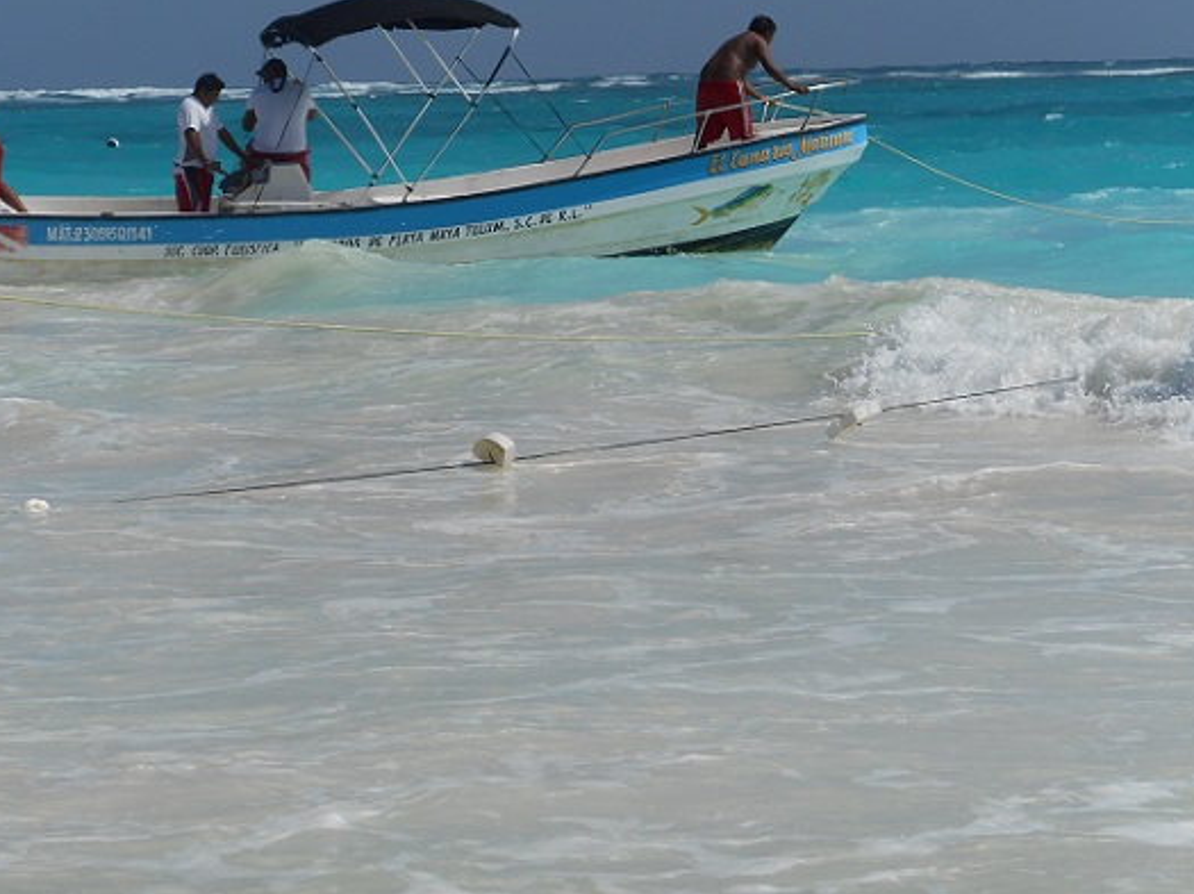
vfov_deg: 9.9
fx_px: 5170
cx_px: 425
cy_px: 262
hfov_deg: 13.2
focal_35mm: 150
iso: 80
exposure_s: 1/1250
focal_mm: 18.8
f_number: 5.1
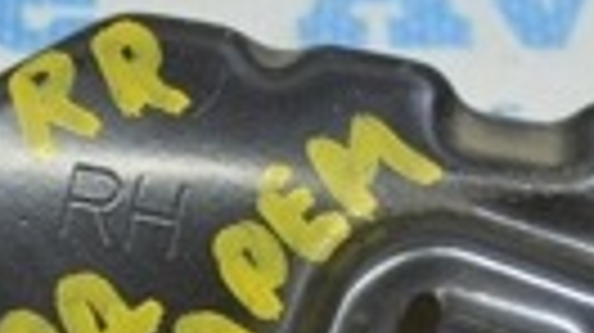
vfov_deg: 6.9
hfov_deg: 12.3
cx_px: 189
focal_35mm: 175
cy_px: 358
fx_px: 2747
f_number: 3.8
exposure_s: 1/80
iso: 400
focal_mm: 23
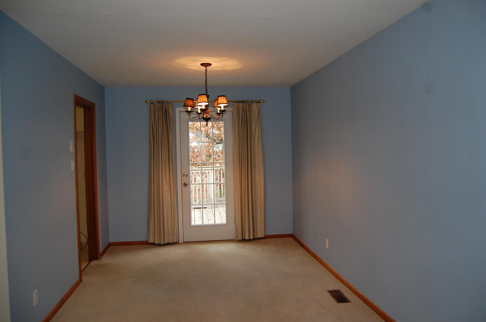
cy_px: 161
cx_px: 243
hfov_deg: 67.5
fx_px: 364
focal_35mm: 27
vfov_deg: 47.8
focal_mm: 18
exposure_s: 1/60
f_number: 3.5
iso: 400
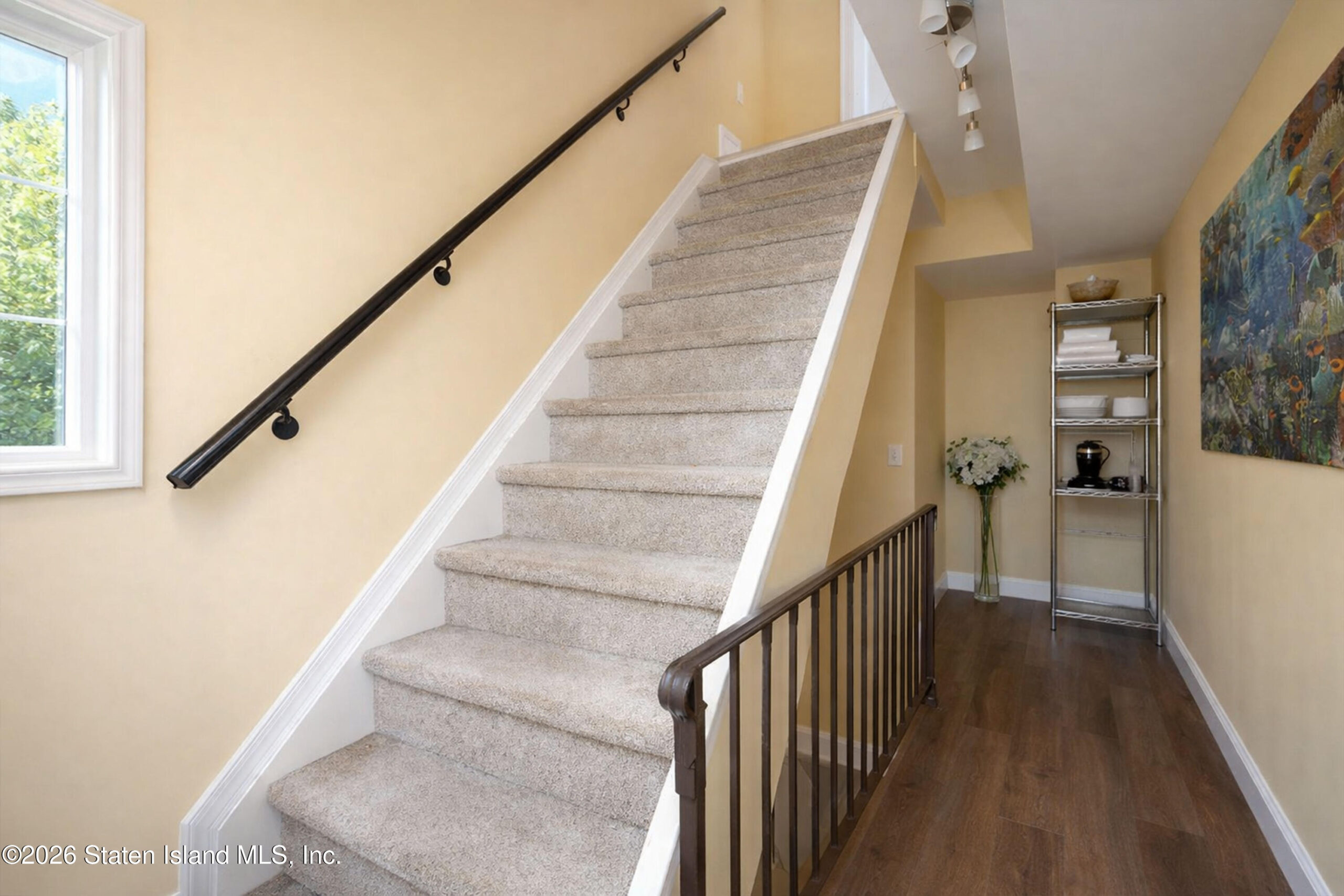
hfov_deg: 96.7
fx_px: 597
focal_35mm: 16
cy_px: 448
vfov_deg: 73.8
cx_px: 672
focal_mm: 16
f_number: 4
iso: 64
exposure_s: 1/2.5
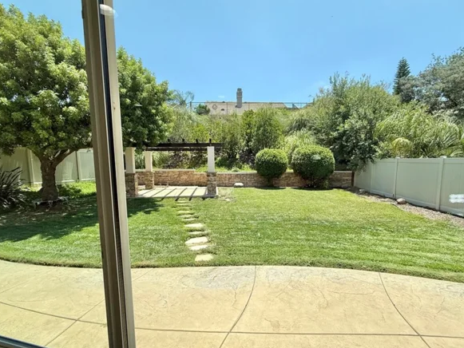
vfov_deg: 71.4
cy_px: 192
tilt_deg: -6.9
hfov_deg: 87.7
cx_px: 242
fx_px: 241
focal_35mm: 18
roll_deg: +0.7
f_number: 2.2
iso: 50
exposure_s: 1/914
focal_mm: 2.22
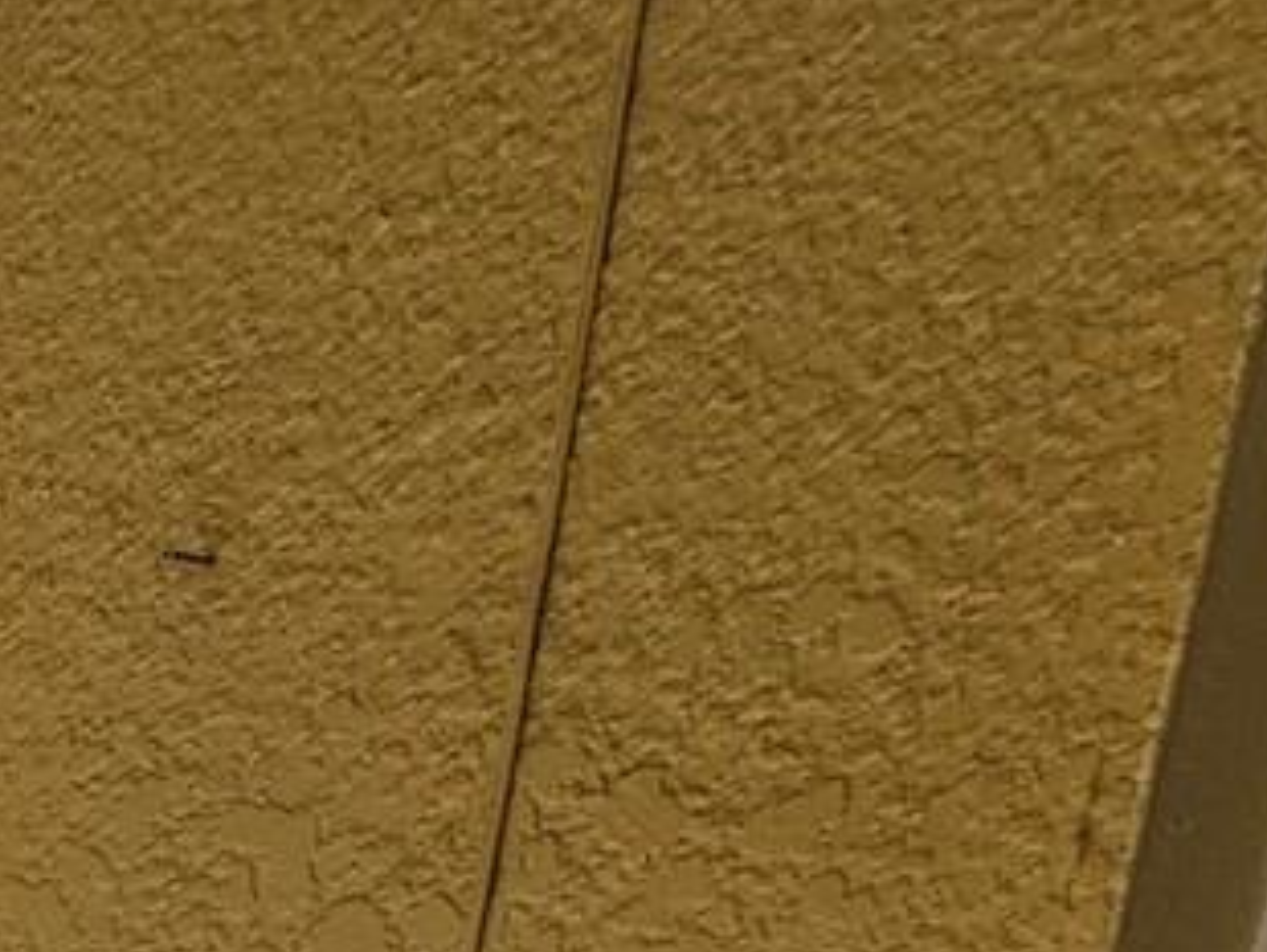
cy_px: 2186
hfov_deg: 19.9
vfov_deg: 15.0
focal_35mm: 67
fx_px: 2454
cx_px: -1087
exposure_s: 1/912
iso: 50
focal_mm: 2.2
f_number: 2.2
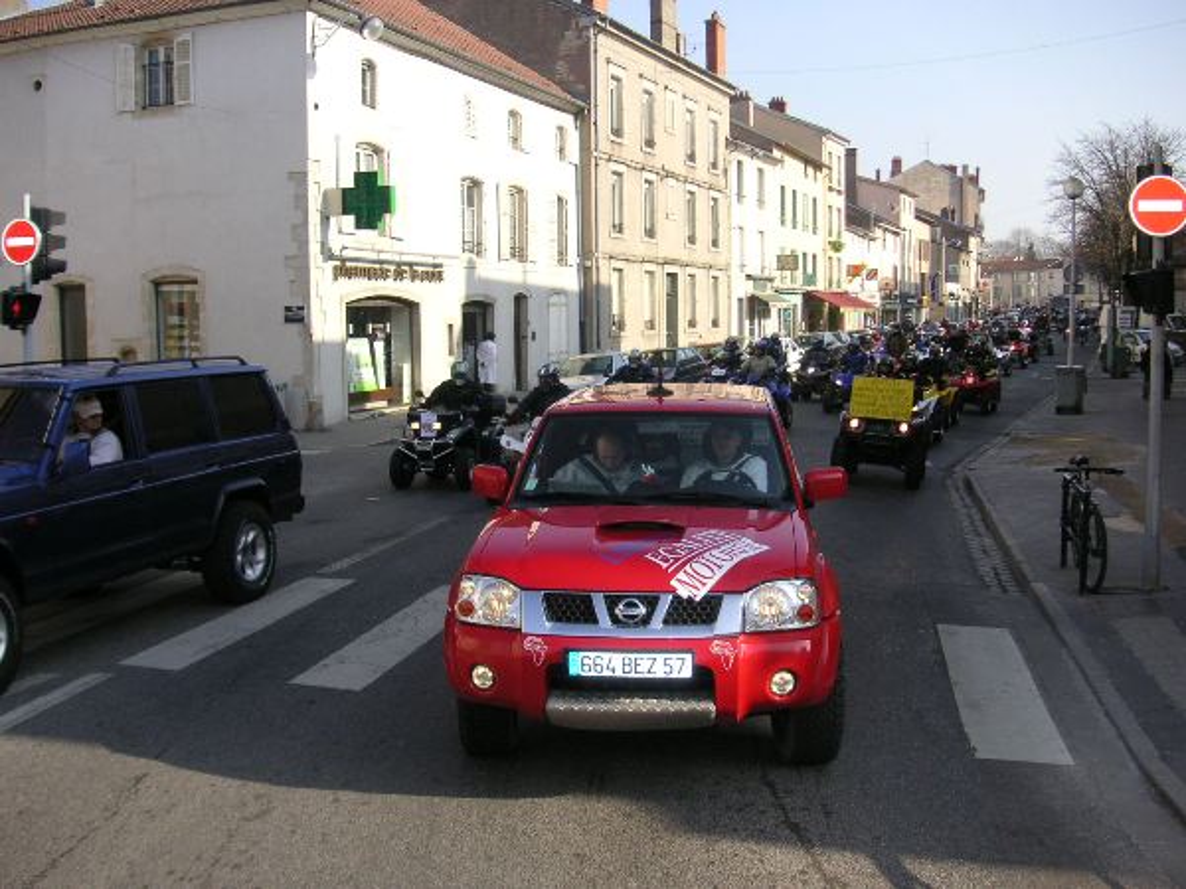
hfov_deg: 50.1
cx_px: 593
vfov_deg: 38.7
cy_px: 444
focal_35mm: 37
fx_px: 1268
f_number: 2.8
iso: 50
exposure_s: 1/750
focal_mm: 6.1
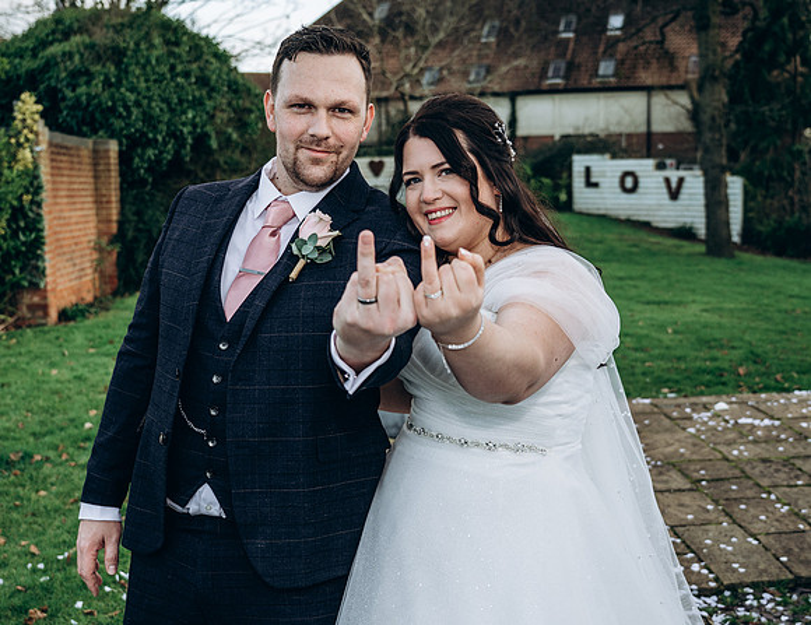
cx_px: 445
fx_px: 1042
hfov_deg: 42.5
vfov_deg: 33.2
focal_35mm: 44
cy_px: 387
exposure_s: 1/200
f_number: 2.8
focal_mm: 26.5
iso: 125
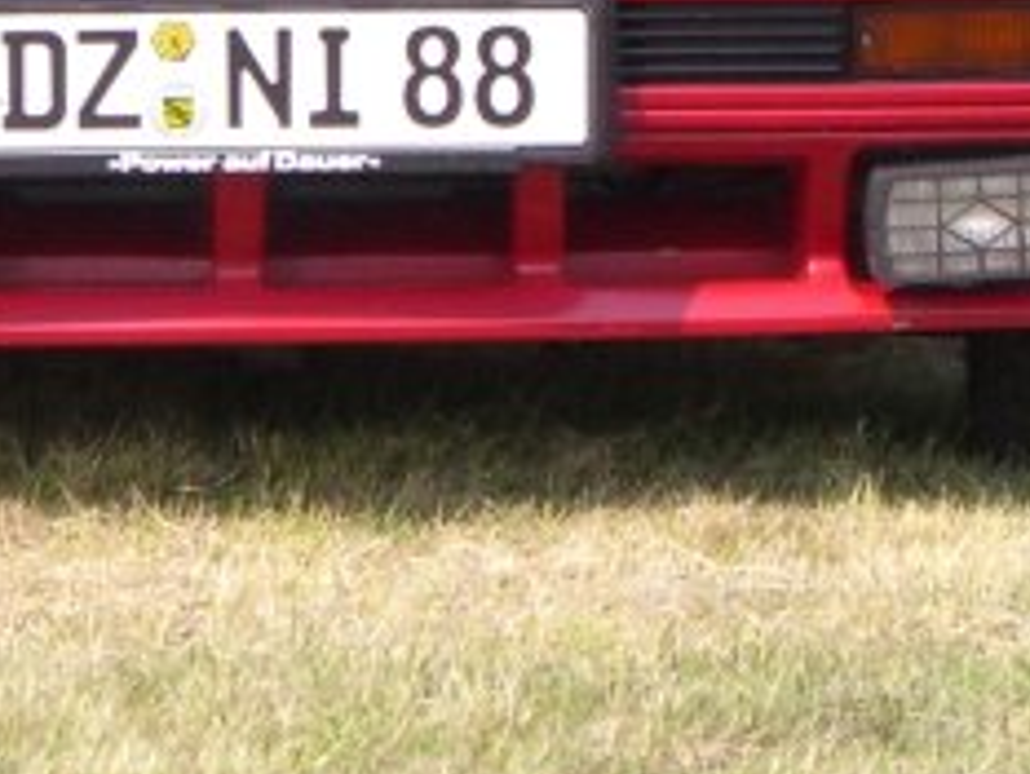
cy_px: -252
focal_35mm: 391
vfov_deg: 3.8
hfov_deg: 5.1
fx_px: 11640
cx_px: 186
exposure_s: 1/400
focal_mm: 18.6
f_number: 5.2
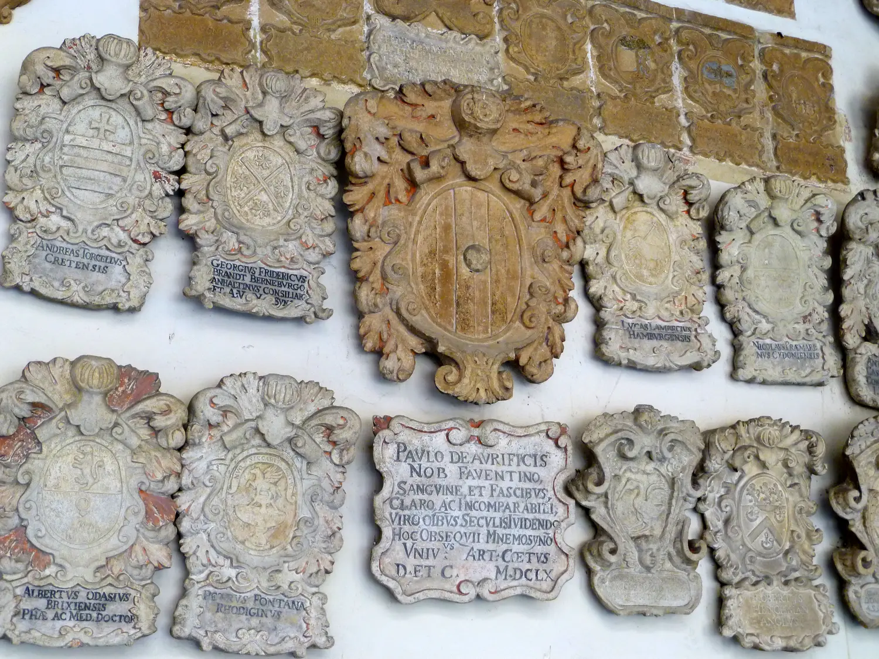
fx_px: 1270
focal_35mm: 50
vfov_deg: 29.1
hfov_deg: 38.2
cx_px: 440
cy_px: 330
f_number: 3.9
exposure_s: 1/40
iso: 250
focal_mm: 9
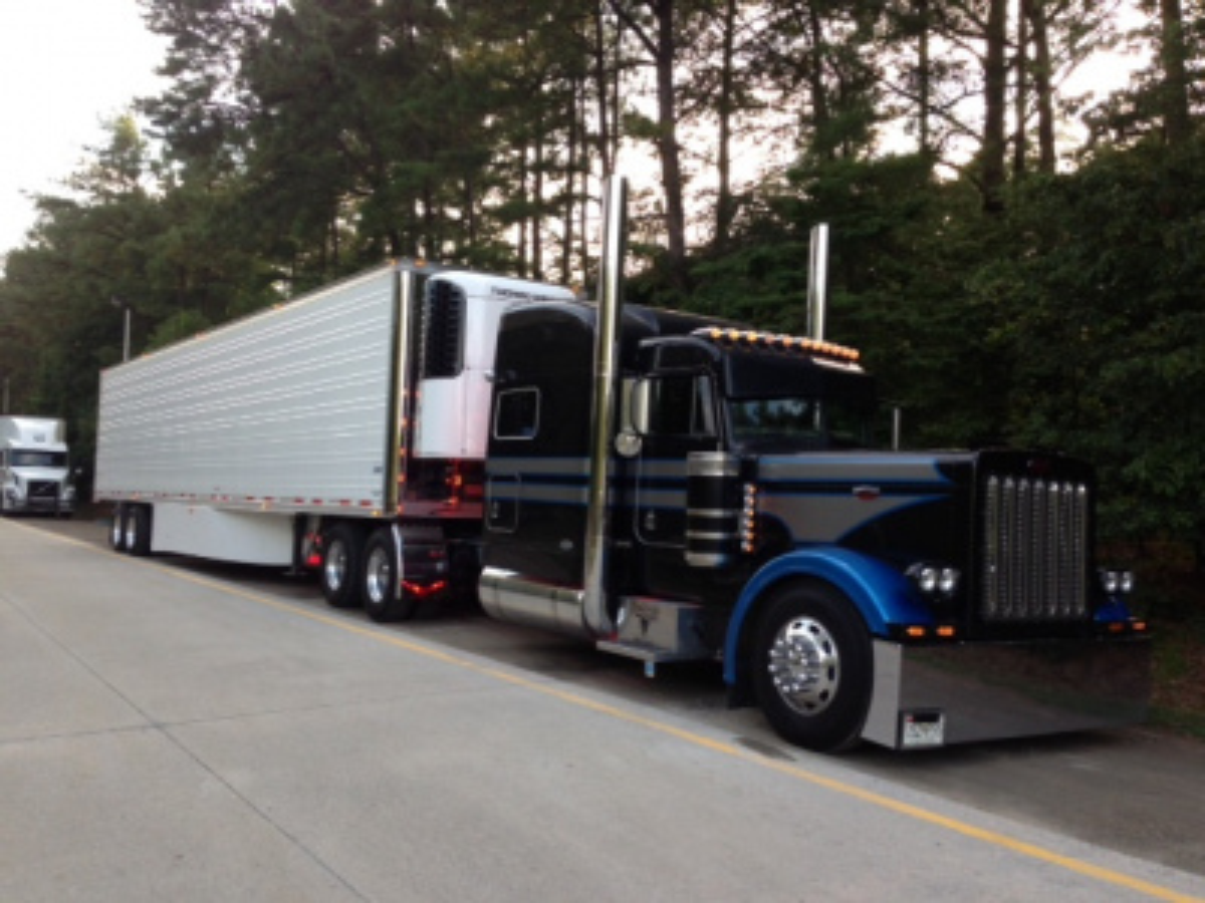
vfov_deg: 42.9
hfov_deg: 55.4
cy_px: 452
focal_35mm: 33
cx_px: 602
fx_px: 1149
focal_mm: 4.13
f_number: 2.4
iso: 64
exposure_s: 1/120
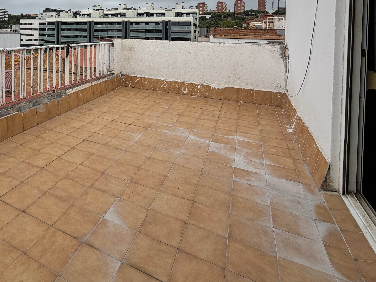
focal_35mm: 25
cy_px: 36
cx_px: 90
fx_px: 272
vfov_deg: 49.7
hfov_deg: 64.9
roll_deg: -1.0
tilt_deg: -0.8
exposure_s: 1/770
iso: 25
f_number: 2.2
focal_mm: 2.22
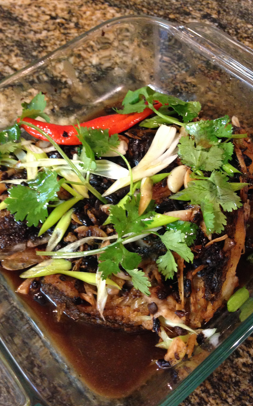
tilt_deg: -58.3
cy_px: 206
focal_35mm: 36
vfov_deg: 54.0
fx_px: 397
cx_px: 121
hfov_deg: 35.3
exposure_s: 1/20
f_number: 2.4
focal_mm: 4.12
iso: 320
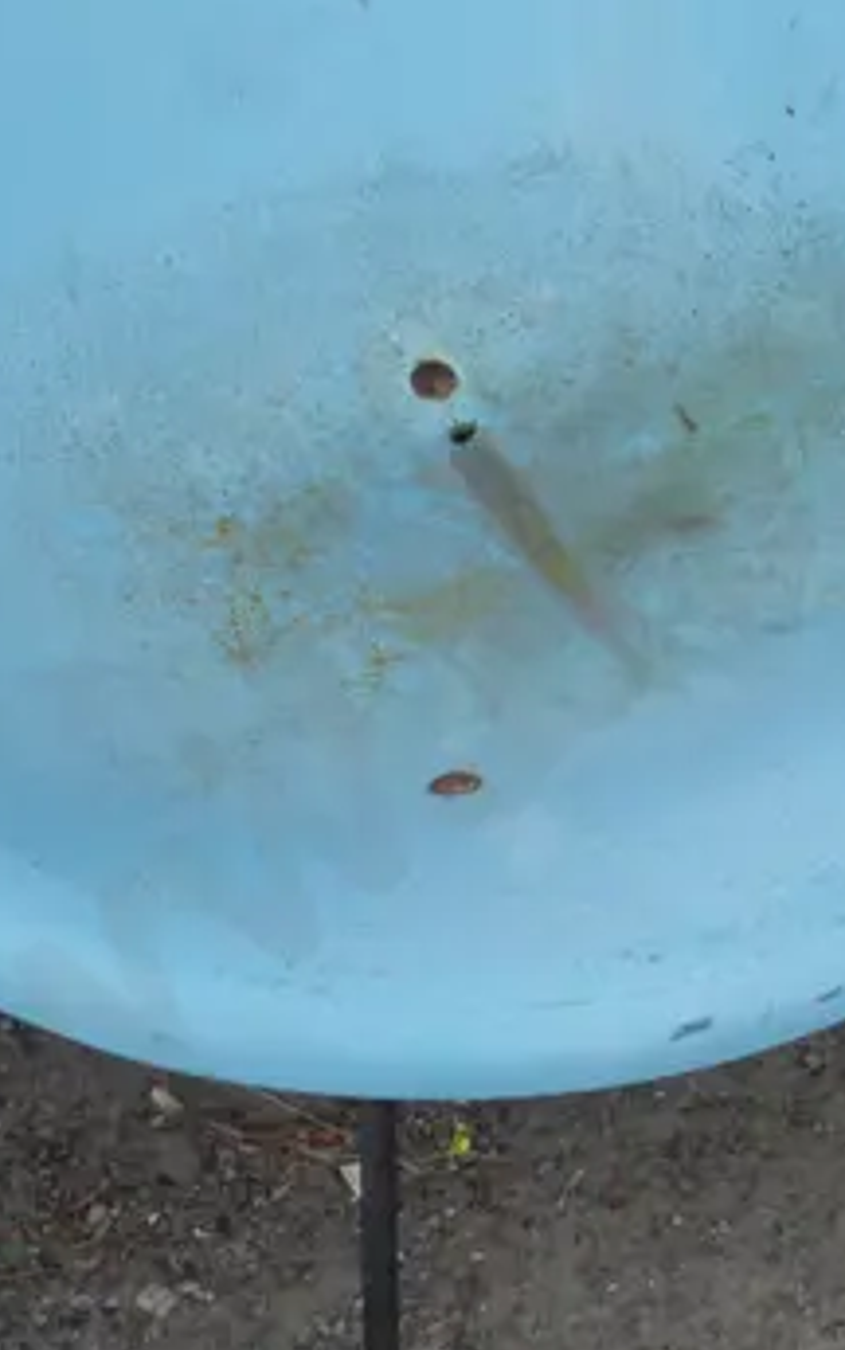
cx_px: 1342
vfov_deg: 19.0
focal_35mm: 107
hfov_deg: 11.6
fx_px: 3938
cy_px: 61
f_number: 4.5
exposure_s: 1/250
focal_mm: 17
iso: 200
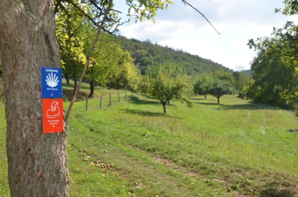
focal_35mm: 48
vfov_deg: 27.9
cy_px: 98
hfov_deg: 41.2
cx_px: 149
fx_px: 396
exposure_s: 1/250
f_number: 14
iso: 400
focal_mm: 32
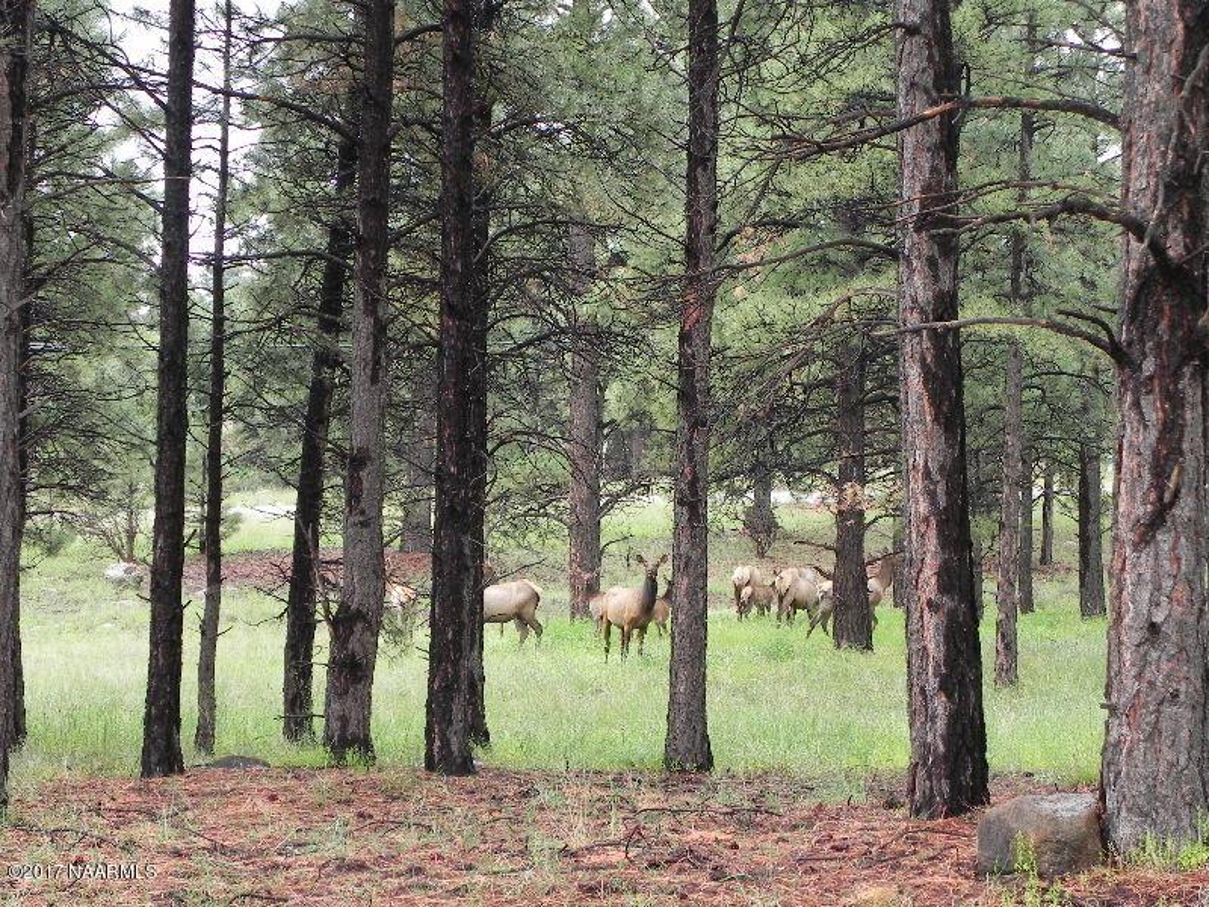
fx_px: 2619
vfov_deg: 19.6
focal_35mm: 75
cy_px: 454
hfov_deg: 26.0
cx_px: 604
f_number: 4
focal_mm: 13.4
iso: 160
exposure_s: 1/130
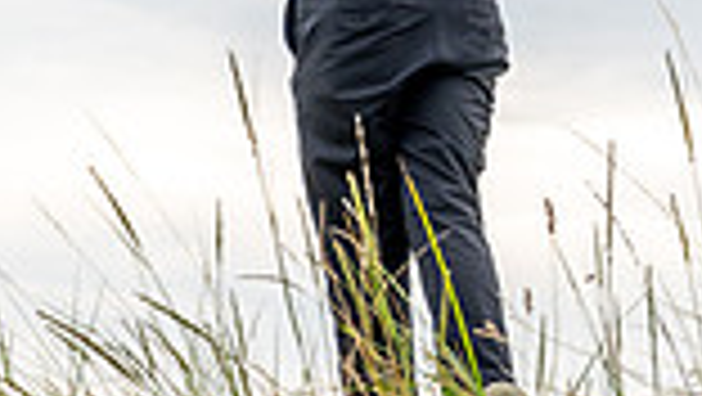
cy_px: -474
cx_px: 982
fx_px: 5737
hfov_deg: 6.9
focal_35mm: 308
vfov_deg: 3.9
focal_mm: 65
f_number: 4.5
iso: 100
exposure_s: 1/250
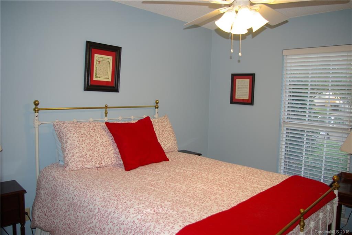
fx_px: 264
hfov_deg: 67.4
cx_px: 176
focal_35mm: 27
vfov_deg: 48.0
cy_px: 118
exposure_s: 1/30
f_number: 3.5
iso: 100
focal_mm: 18
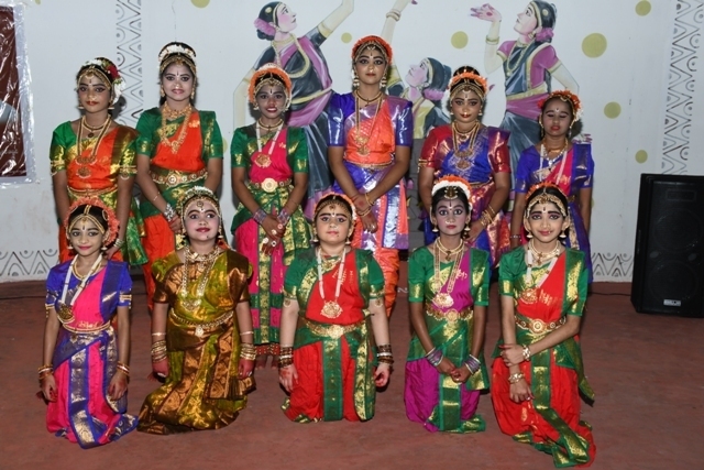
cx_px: 352
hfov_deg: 48.4
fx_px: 782
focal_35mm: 40
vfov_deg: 33.4
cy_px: 235
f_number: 9
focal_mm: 27
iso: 500
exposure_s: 1/80
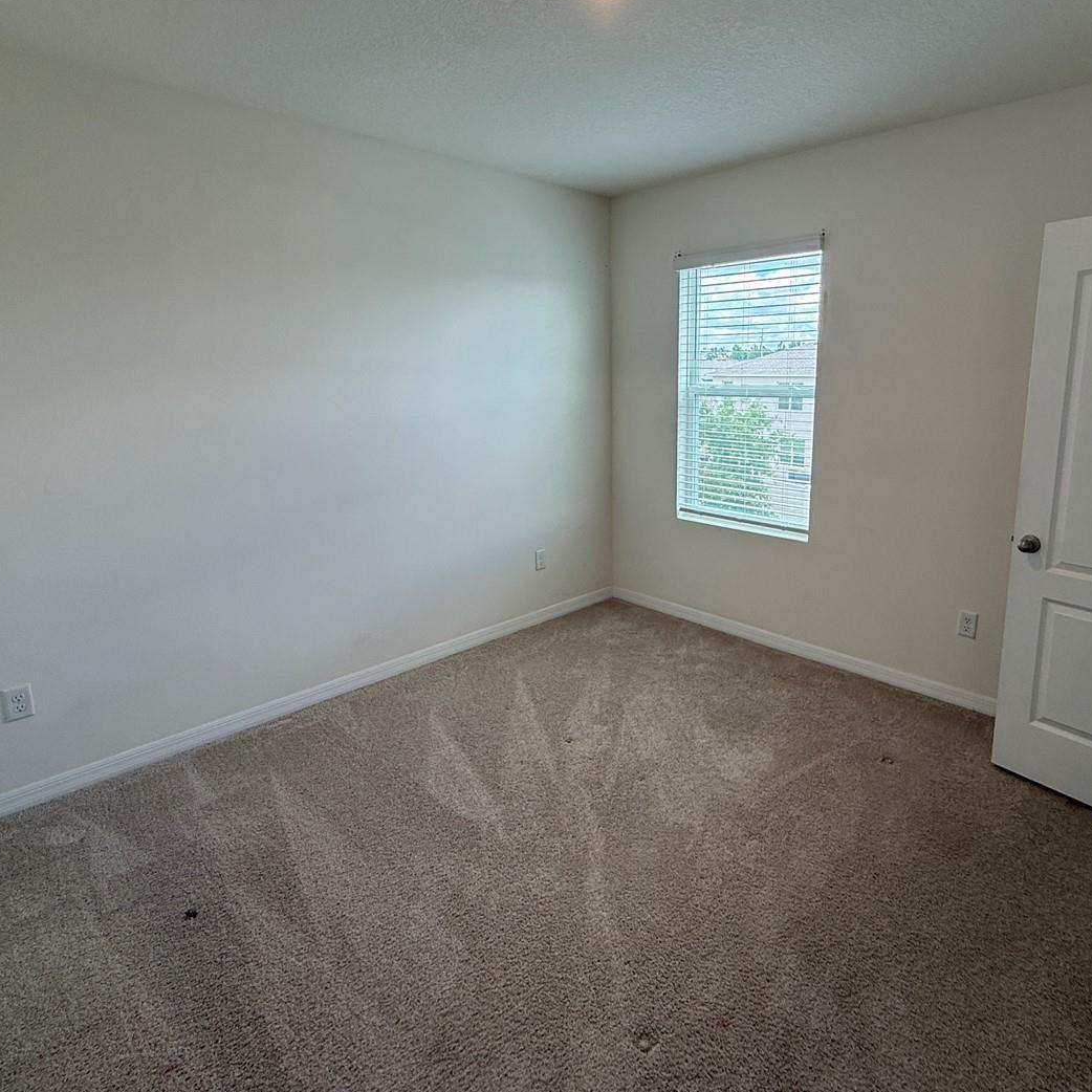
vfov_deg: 77.4
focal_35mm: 19
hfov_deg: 77.3
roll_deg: +0.9
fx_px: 678
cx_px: 620
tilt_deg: -9.9
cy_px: 487
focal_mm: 2.22
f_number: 2.2
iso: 80
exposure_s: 1/120
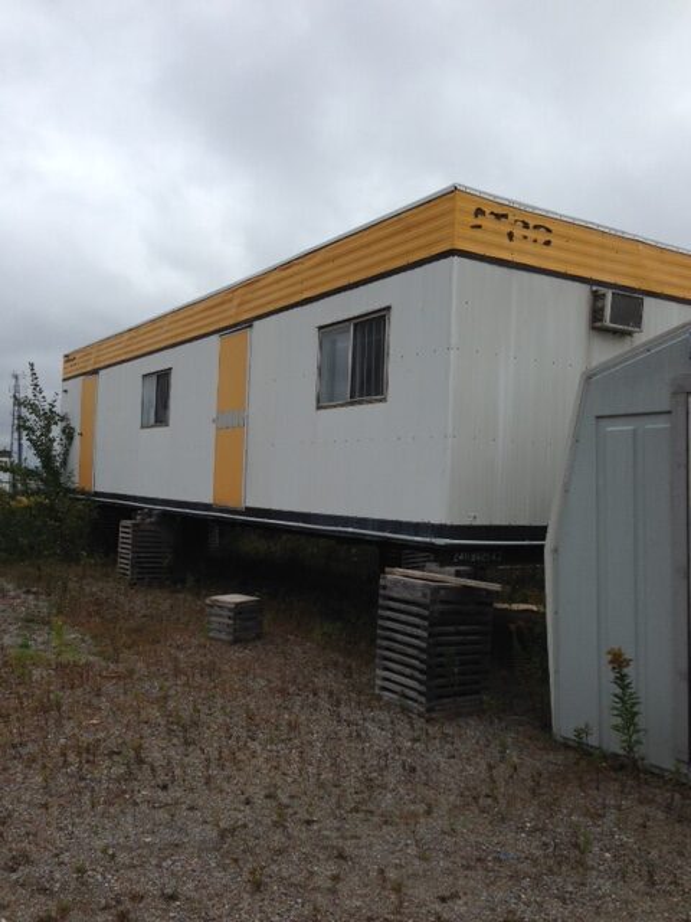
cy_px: 461
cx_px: 346
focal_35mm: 33
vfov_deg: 55.4
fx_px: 878
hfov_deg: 42.9
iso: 50
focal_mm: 4.12
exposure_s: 1/1550
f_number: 2.4
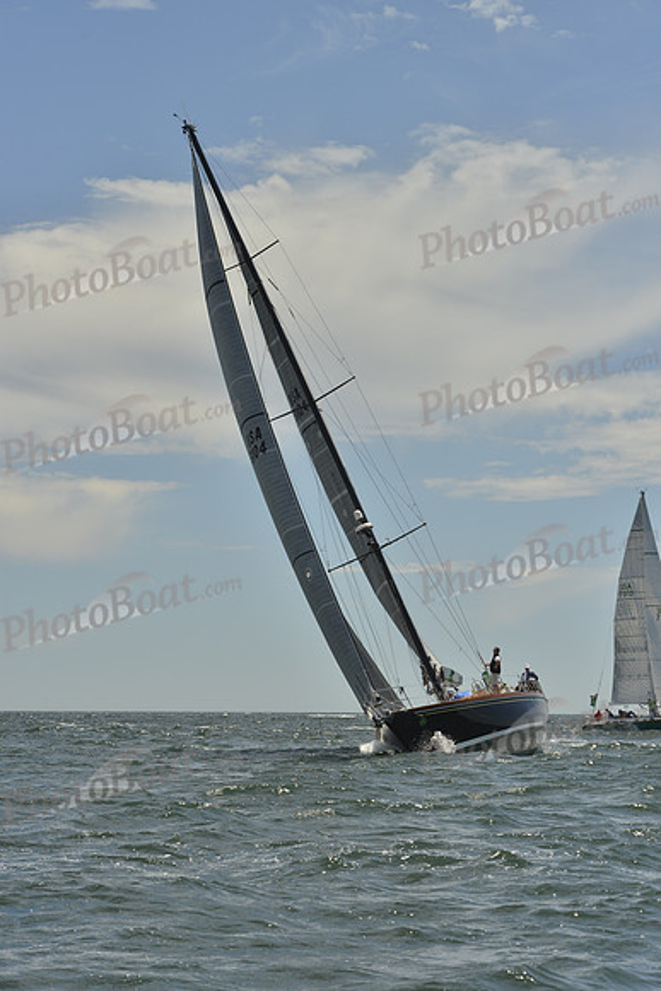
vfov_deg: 22.1
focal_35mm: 92
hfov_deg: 14.9
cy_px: 496
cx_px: 330
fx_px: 2532
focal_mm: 92
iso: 280
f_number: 10
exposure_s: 1/1600
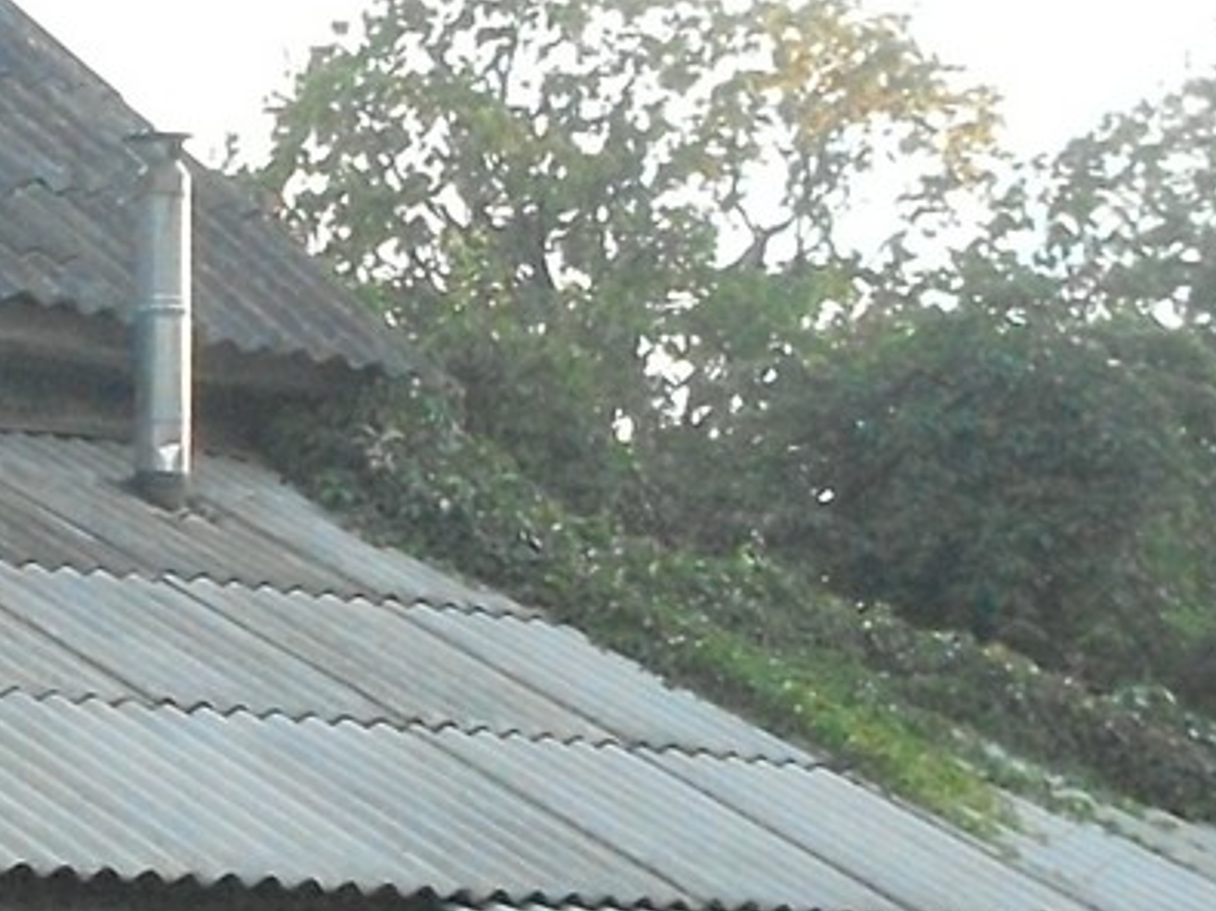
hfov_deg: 13.9
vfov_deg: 10.6
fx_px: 4846
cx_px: -229
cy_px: 1005
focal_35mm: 138
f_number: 2.8
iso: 400
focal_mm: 6.3
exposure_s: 1/180
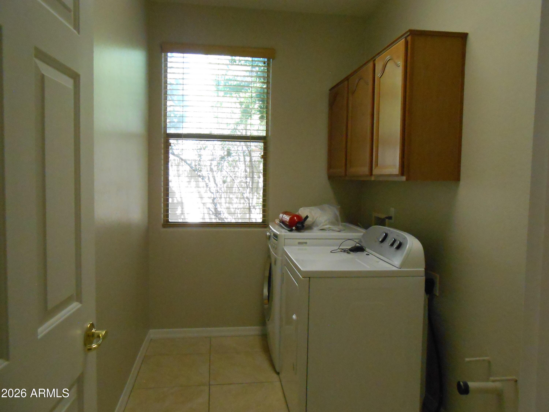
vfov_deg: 53.1
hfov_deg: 67.3
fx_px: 412
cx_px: 274
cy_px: 206
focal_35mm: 26
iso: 800
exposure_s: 1/100
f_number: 3.5
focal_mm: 4.6
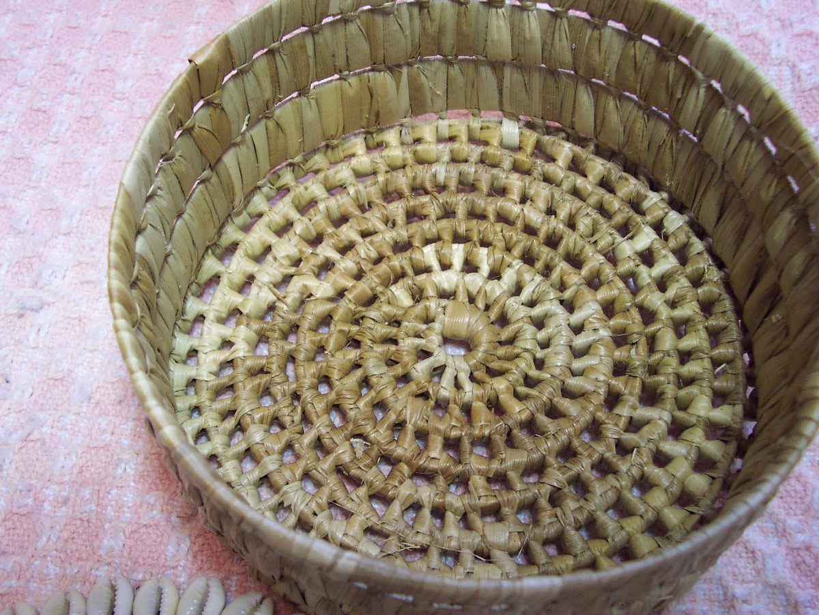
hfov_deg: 50.1
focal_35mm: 37
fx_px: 875
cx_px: 410
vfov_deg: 38.7
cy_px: 308
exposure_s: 1/30
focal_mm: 5.6
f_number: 2.8
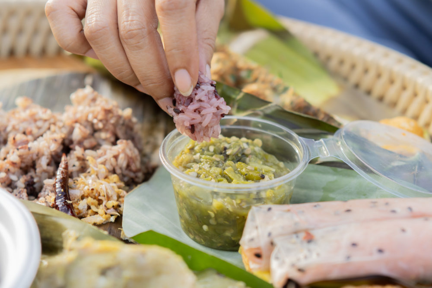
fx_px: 810
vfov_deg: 20.2
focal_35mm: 68
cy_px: 144
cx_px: 216
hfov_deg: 29.9
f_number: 2.8
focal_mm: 45
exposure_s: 1/320
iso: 200
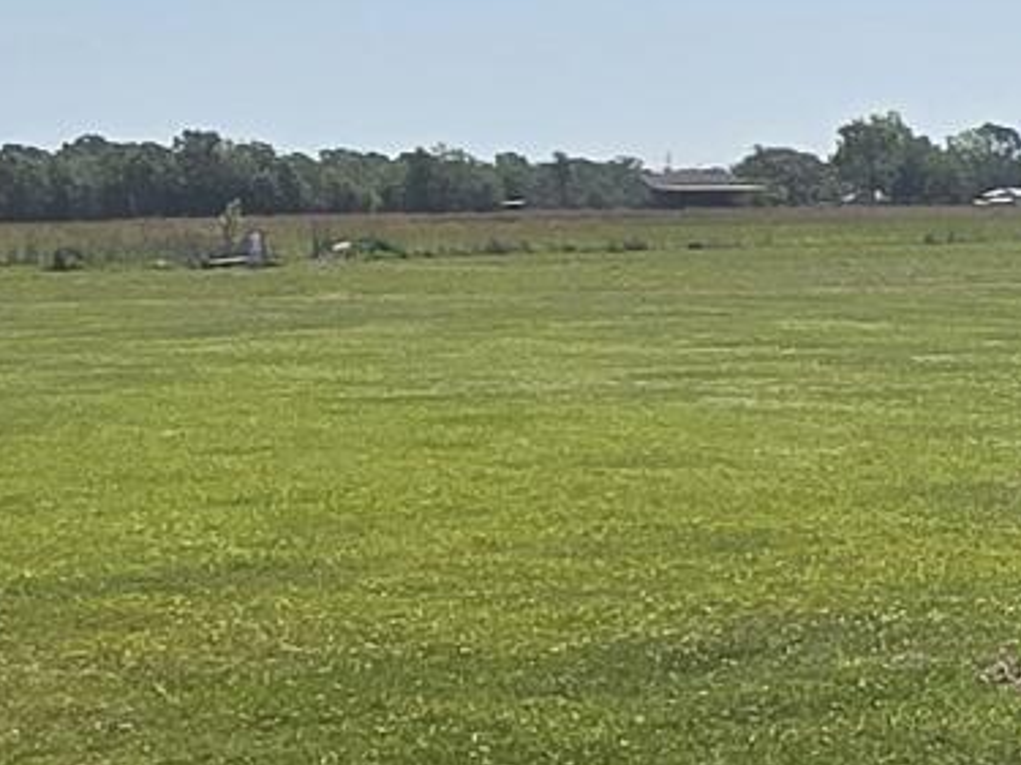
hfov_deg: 17.4
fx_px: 3067
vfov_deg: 14.2
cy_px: 177
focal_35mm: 104
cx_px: 1440
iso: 50
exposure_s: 1/4493
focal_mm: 2.2
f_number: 2.2
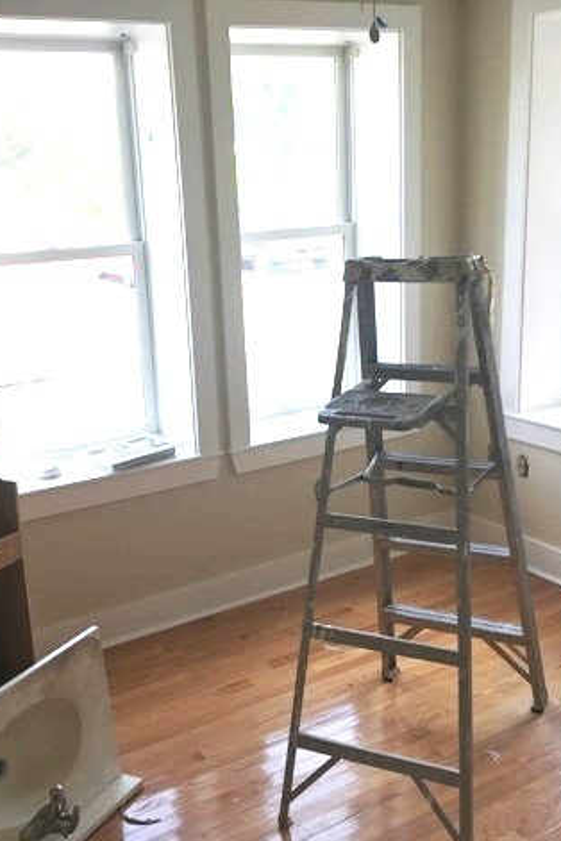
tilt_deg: -15.8
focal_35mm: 41
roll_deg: +1.5
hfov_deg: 32.6
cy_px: 427
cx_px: 273
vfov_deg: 47.4
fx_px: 958
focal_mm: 4.15
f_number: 2.2
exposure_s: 1/120
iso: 25
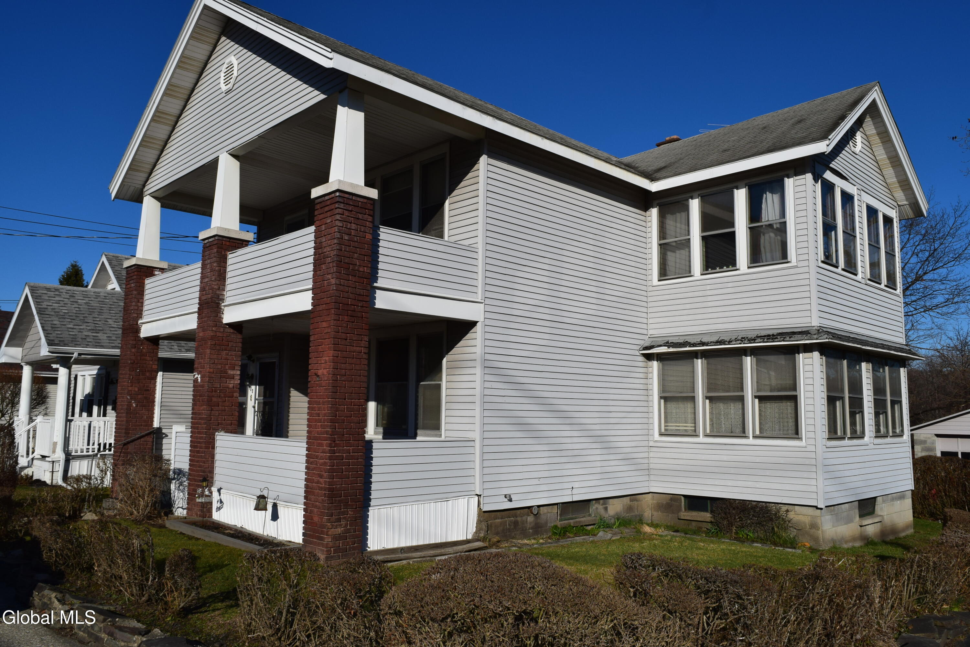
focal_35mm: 27
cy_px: 324
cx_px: 485
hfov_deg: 67.4
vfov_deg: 47.9
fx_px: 728
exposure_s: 1/800
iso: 200
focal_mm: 18
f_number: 13
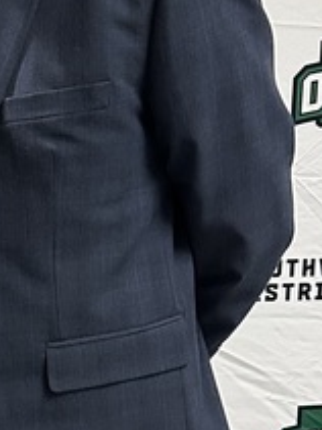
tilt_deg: -14.2
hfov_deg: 11.7
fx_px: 1415
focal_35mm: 114
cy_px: 298
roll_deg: +2.1
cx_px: -320
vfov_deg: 17.2
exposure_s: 1/60
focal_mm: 6.86
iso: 320
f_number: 1.78
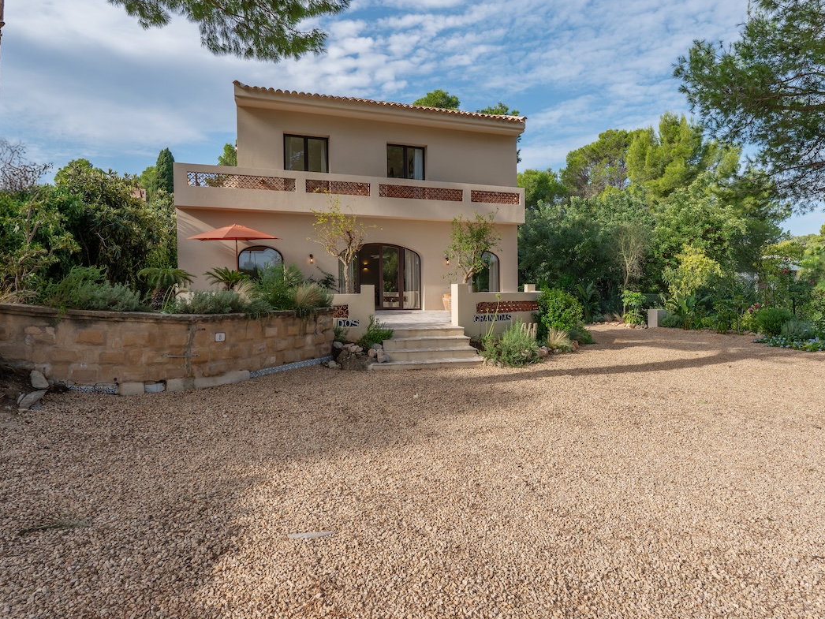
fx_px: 491
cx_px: 465
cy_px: 297
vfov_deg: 64.5
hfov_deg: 79.7
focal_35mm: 21
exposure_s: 1/320
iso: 200
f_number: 9
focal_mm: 17.5
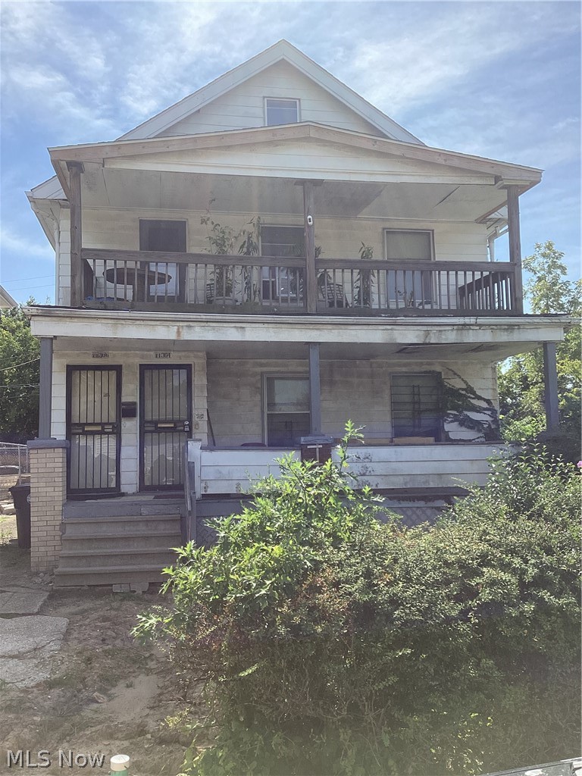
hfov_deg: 45.4
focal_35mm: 31
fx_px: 695
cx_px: 291
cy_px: 388
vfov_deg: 58.4
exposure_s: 1/1006
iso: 25
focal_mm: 3.3
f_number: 2.4
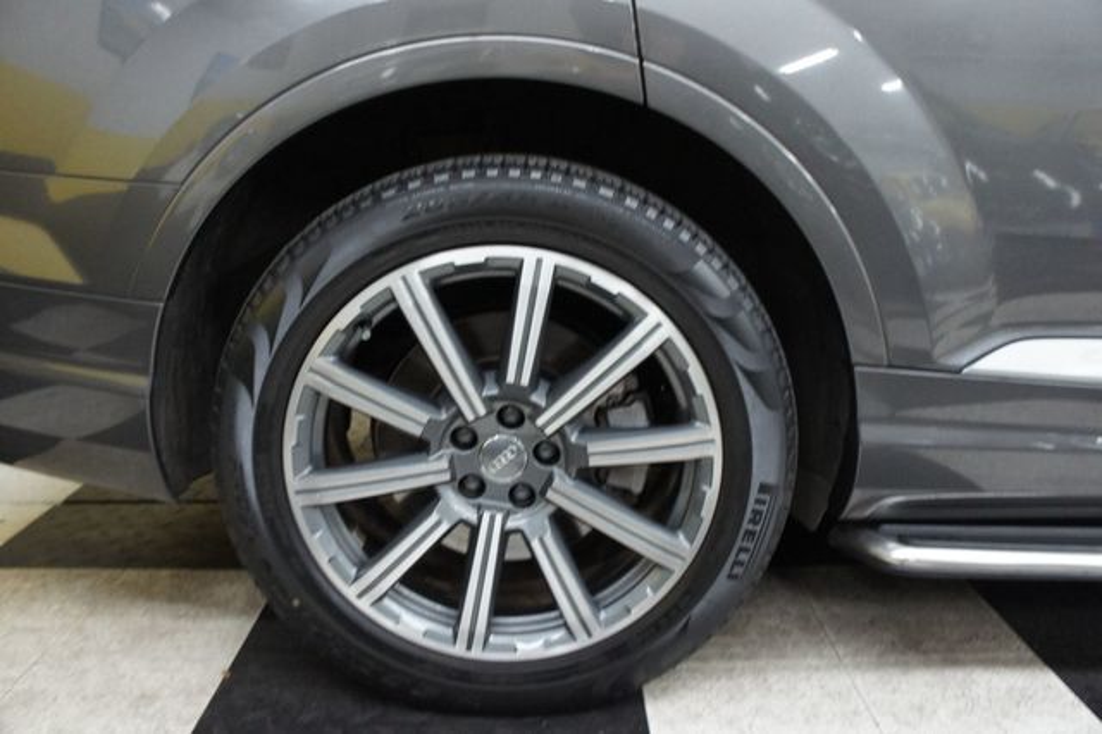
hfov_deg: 67.4
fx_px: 826
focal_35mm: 27
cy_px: 367
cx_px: 551
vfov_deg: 47.9
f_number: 3.5
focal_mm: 18
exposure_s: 1/60
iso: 1600
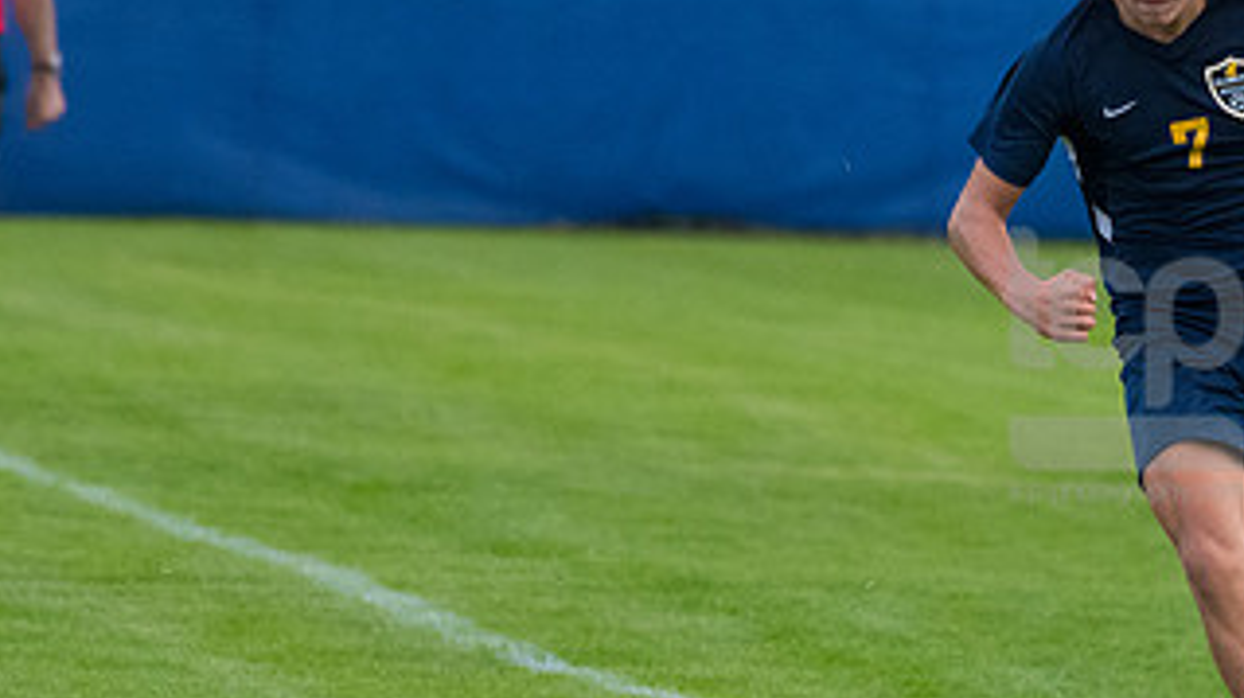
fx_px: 27296
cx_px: 1127
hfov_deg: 2.6
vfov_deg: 1.5
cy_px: 367
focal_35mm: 828
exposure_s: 1/2000
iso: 3200
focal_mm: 290
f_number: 5.6
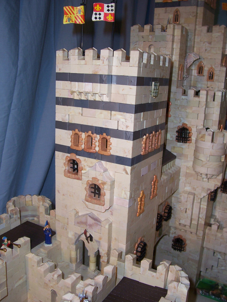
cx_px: 114
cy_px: 151
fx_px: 297
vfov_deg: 54.0
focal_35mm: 34
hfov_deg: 41.8
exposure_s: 1/60
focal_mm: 5.6
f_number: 2.7
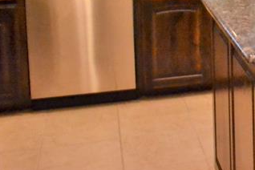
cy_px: -91
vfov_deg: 14.5
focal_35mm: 87
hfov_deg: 20.7
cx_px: 358
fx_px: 616
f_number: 3.5
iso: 3200
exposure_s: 1/200
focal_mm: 18
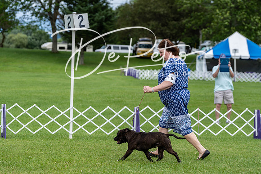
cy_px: 87
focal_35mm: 137
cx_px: 130
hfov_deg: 15.0
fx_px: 993
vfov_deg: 10.0
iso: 160
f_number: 5.6
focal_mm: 137
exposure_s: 1/400
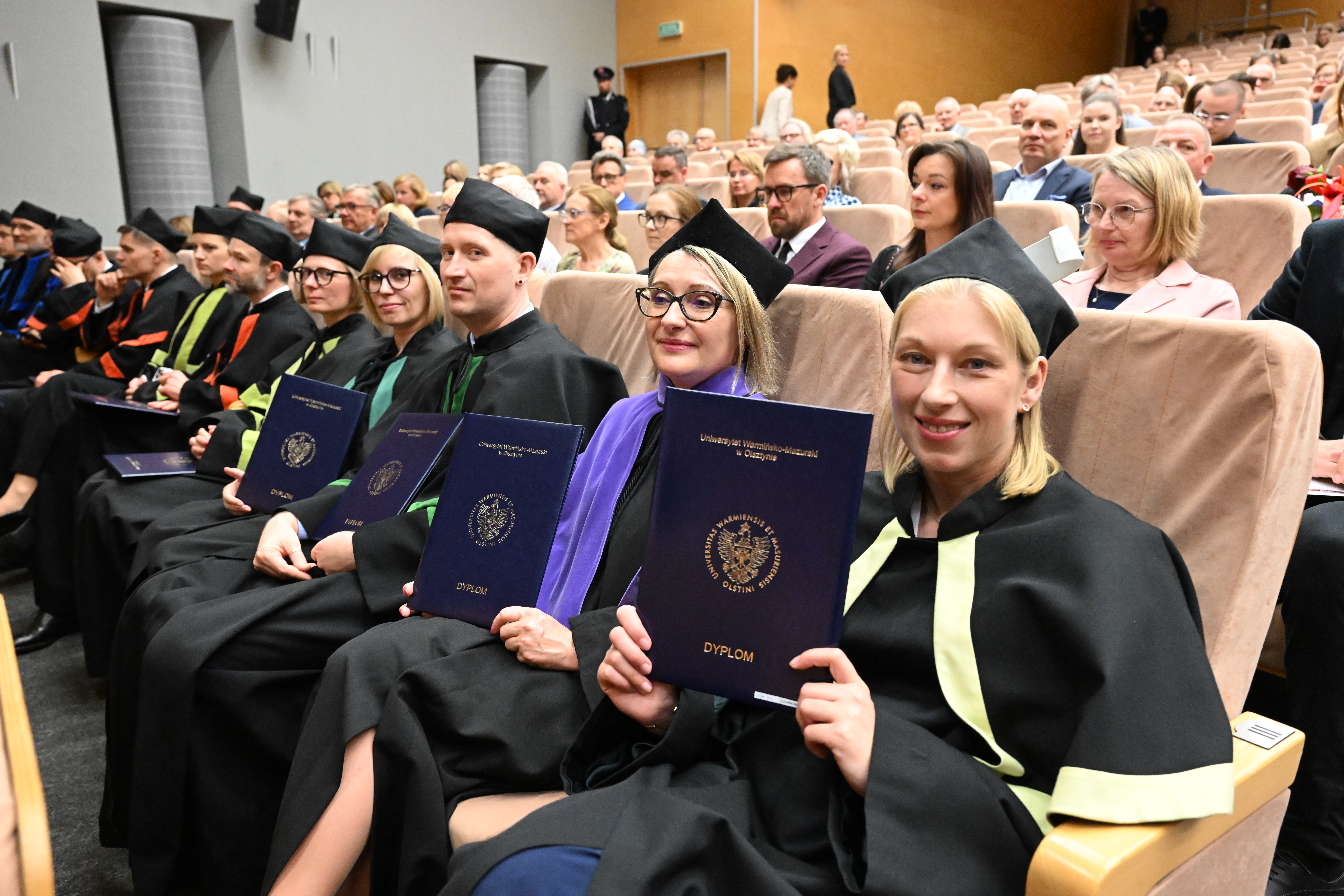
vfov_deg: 47.9
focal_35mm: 27
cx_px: 672
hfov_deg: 67.4
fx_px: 1008
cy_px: 448
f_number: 4.5
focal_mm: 27
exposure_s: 1/200
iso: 8000
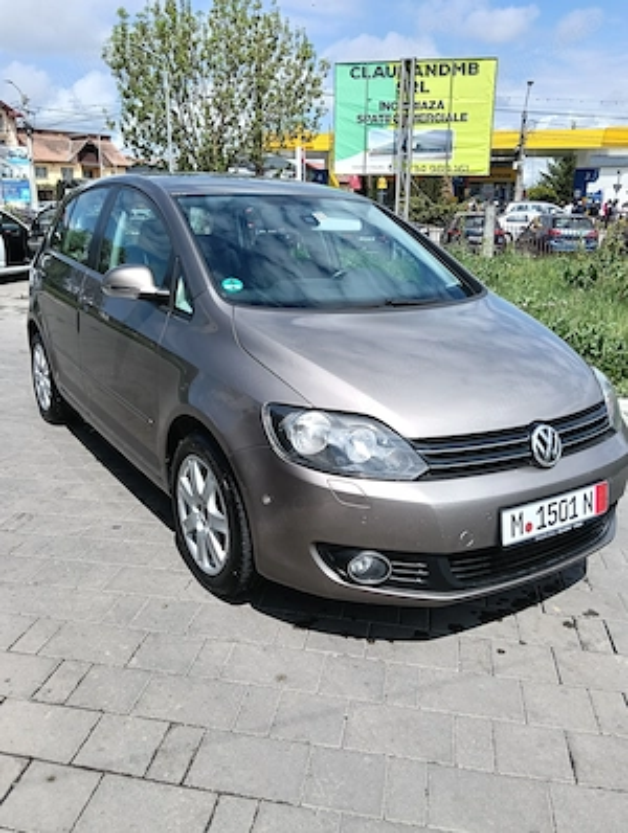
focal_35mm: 27
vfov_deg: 65.2
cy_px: 416
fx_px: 651
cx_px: 314
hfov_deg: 51.5
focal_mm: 3.98
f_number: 1.8
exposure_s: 1/865
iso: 64
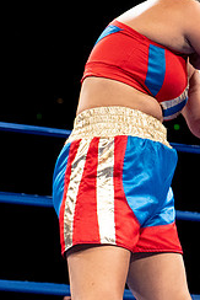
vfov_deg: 10.8
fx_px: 1589
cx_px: 239
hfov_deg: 7.1
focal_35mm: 191
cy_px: 112
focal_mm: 70
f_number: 4
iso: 3200
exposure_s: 1/800
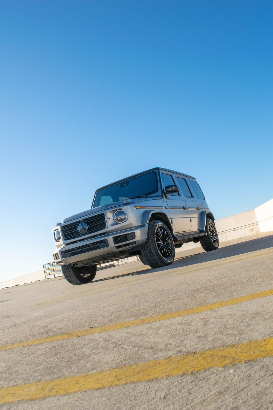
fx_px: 341
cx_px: 136
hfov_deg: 43.6
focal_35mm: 30
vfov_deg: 61.9
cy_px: 205
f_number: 11
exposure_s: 1/500
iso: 320
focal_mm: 20
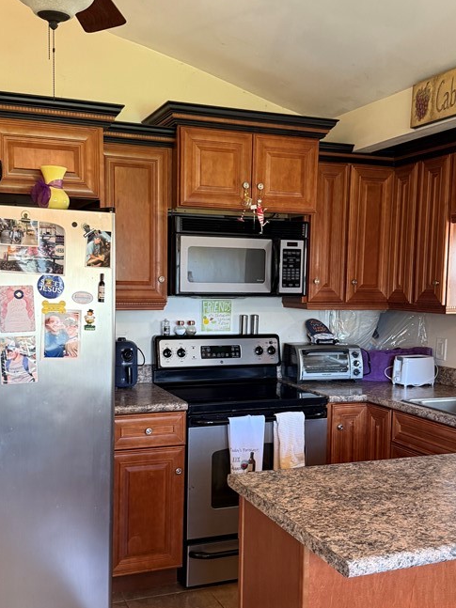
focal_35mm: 38
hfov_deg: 37.7
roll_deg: -0.7
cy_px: 336
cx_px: 222
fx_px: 668
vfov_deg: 48.9
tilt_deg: -4.2
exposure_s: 1/60
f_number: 1.78
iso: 500
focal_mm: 6.76
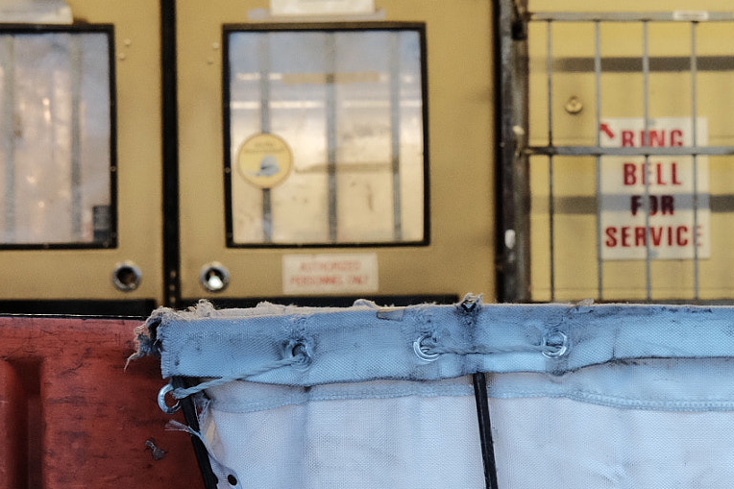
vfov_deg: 12.3
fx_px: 2263
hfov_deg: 18.0
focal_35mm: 111
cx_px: 737
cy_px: 366
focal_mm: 35
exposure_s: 1/60
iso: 4000
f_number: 6.4
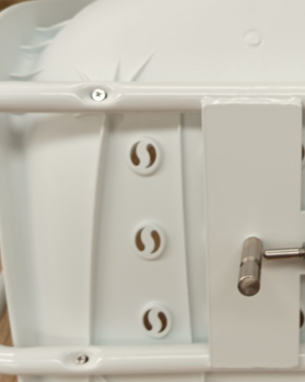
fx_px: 610
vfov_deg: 34.7
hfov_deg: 27.0
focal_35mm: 54
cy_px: 165
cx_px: 283
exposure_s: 1/100
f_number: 1.7
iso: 145
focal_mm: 5.24
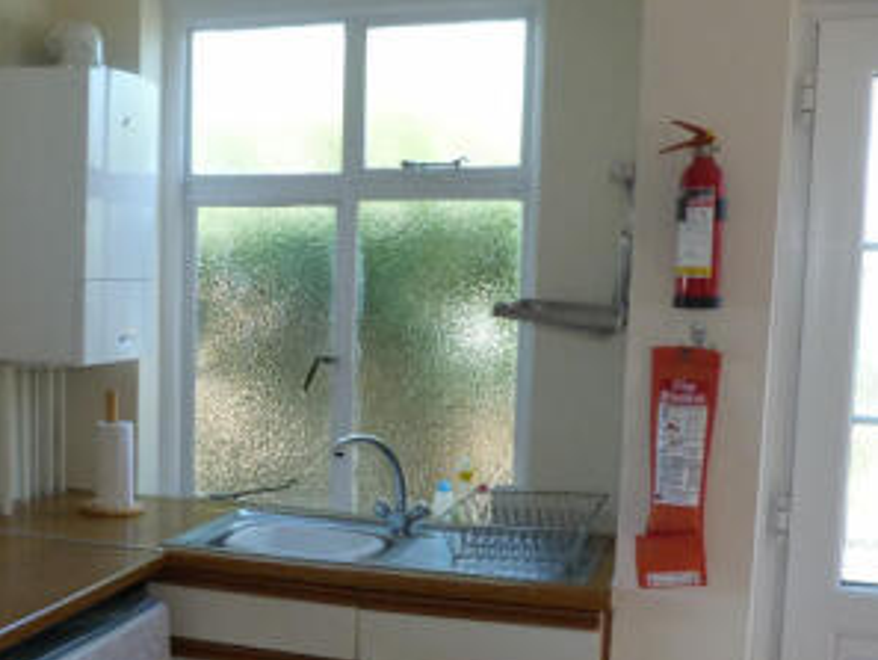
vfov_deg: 29.6
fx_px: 1243
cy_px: 404
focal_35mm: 49
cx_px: 244
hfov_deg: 38.1
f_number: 2.8
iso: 125
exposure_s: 1/60
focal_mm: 4.5
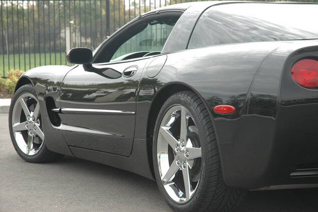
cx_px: 159
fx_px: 927
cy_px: 106
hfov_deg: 19.5
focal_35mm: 105
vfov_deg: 13.0
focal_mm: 70
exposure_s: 1/200
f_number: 7.1
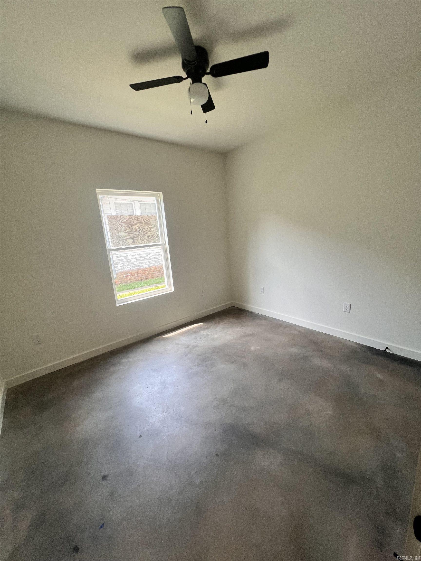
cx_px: 210
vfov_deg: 106.2
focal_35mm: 13
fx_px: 211
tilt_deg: -13.2
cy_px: 280
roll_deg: +3.3
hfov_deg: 89.9
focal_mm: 1.57
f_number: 1.8
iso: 100
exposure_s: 1/120
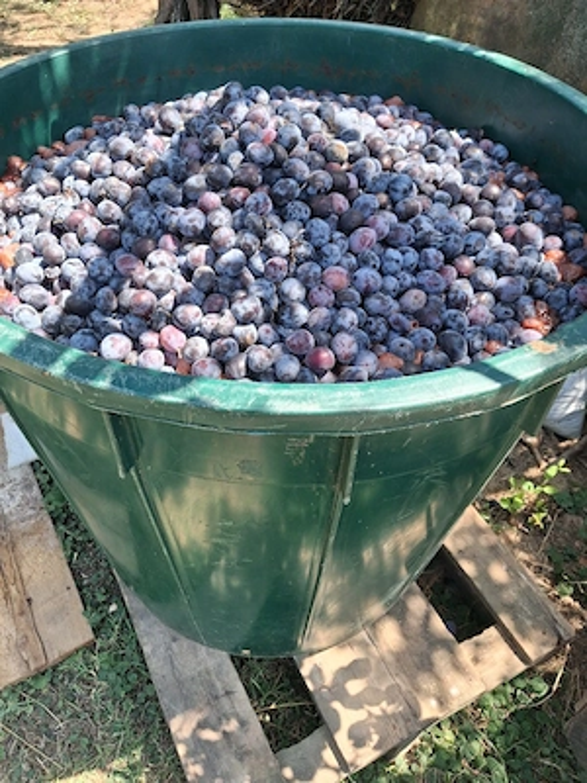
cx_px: 294
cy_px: 392
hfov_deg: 51.4
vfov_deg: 65.3
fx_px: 610
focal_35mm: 27
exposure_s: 1/141
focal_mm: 4
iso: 20
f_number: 1.8
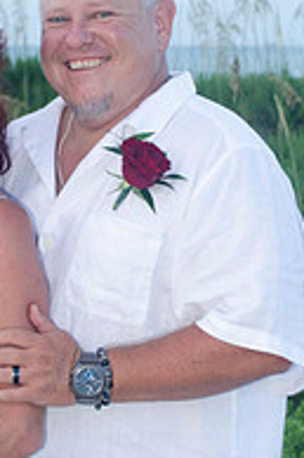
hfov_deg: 10.3
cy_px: 187
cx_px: -2
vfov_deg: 15.5
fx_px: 1675
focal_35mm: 132
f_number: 5.6
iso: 200
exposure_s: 1/50
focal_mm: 38
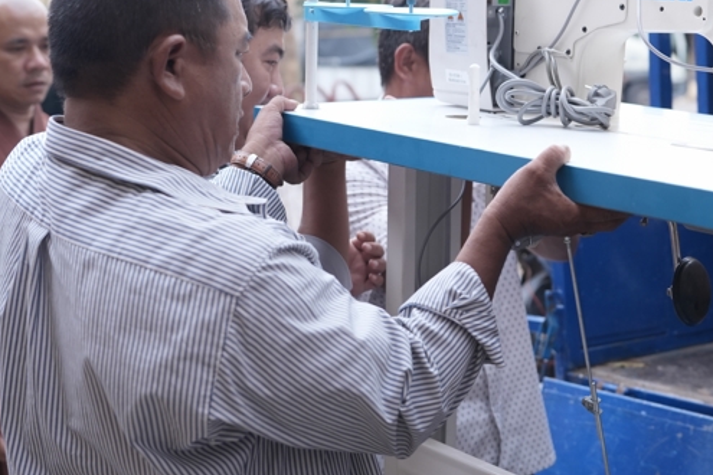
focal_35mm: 69
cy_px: 170
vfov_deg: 19.7
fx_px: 1366
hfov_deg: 28.9
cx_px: 518
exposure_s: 1/800
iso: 500
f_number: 2.8
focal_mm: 35
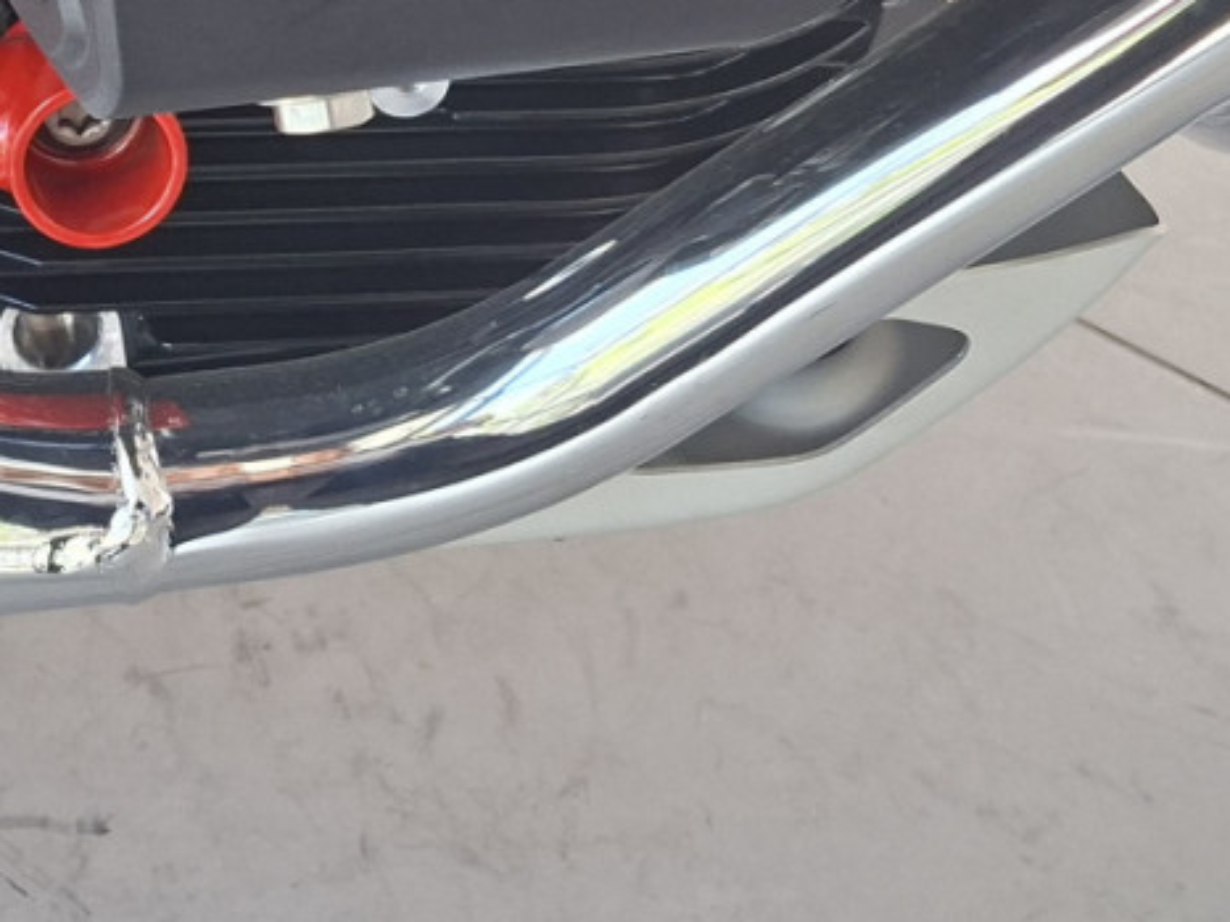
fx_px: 2806
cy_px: -462
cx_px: -29
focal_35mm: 79
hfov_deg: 23.6
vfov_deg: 16.9
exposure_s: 1/100
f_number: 1.8
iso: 80
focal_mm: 5.54
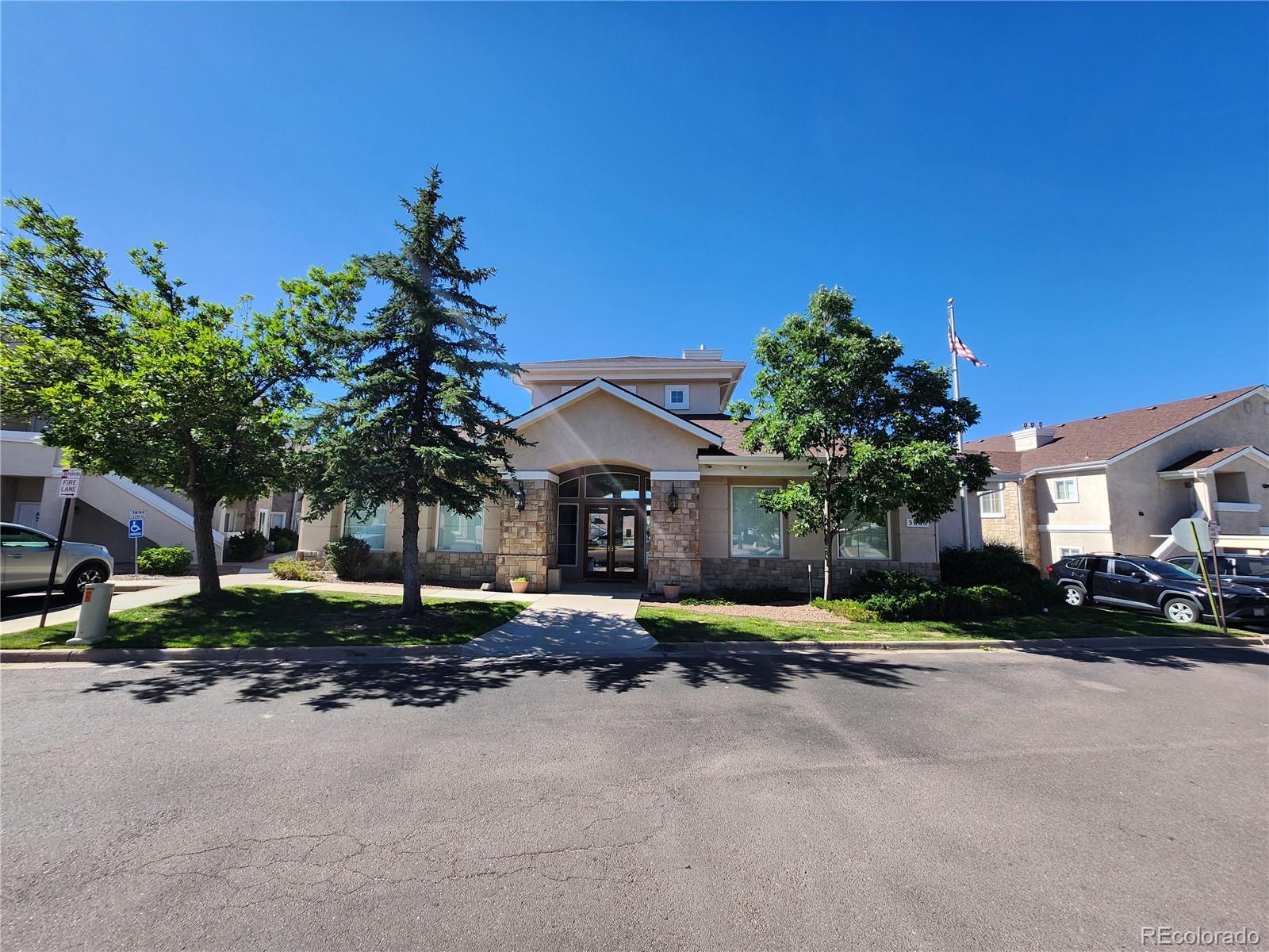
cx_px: 634
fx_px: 477
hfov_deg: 106.2
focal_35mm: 13
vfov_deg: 89.9
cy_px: 476
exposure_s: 1/645
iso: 32
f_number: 2.2
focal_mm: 1.74
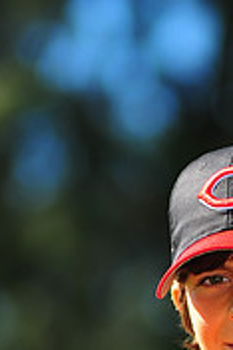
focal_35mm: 592
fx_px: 5758
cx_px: 263
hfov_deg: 2.3
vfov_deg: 3.5
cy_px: 441
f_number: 3.5
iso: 200
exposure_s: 1/1250
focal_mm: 180
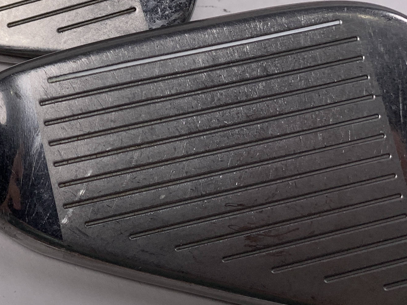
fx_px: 929
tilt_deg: -51.5
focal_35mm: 79
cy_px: -25
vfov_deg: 18.0
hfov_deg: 23.4
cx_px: -23
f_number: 1.8
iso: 25
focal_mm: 4.25
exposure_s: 1/555
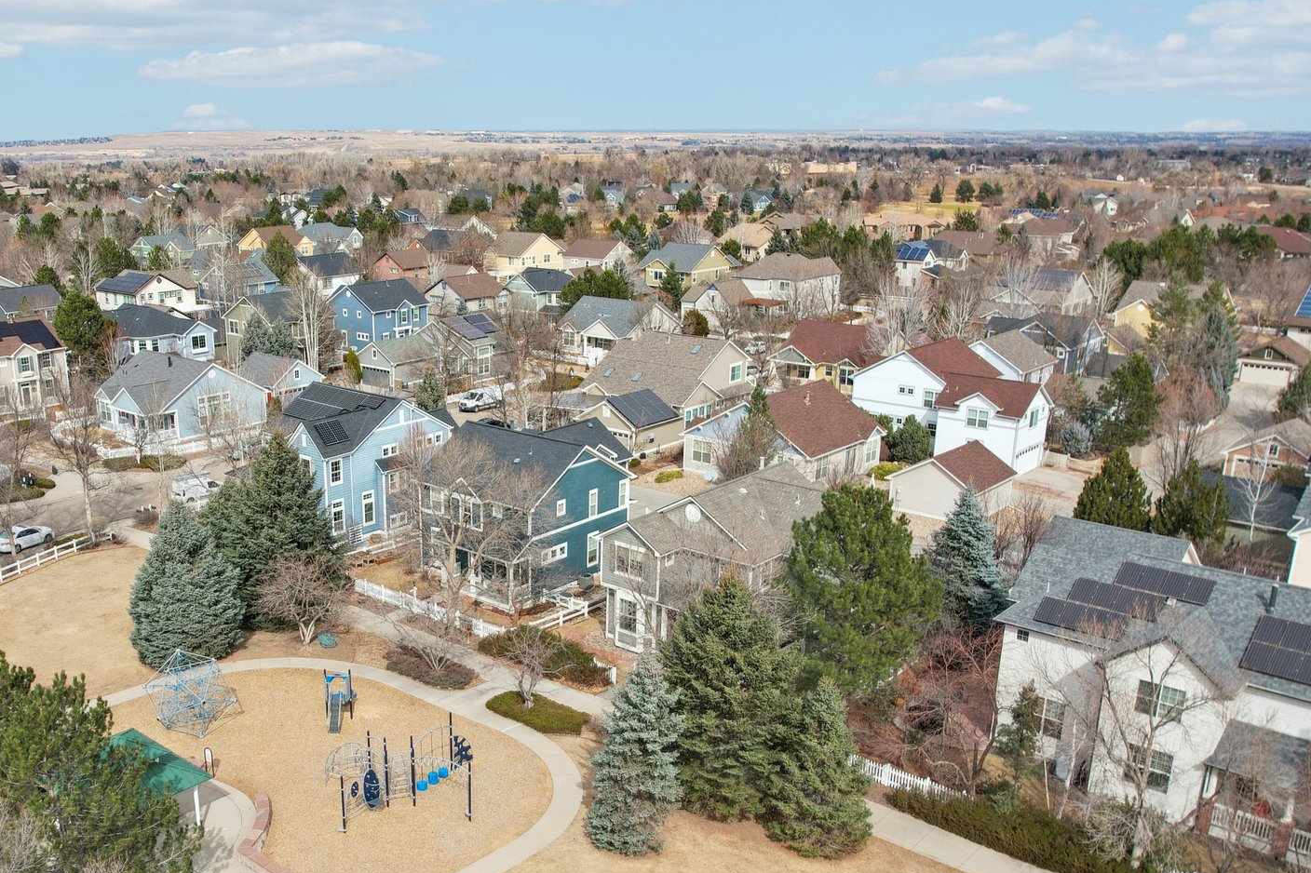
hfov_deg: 57.7
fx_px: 1165
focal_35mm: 32
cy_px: 544
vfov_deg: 40.8
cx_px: 462
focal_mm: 8.4
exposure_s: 1/400
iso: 120
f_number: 2.8
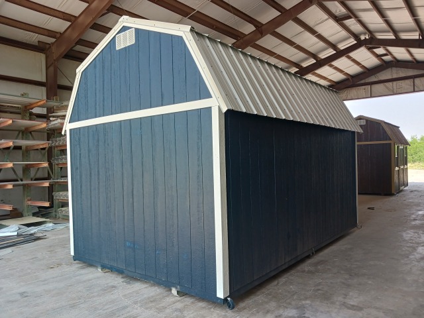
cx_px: 212
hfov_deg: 65.3
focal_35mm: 27
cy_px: 159
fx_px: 331
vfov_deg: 51.4
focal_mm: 4
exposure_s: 1/60
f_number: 1.8
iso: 20
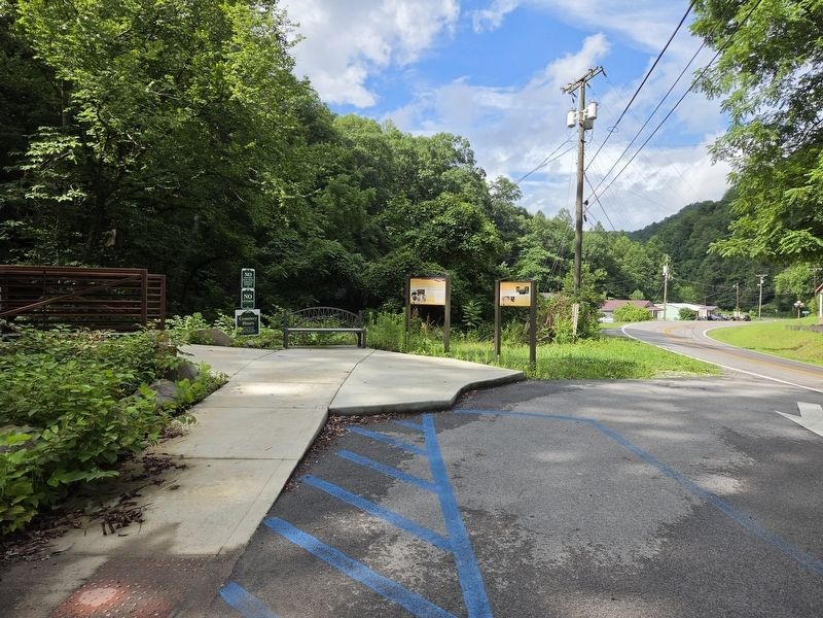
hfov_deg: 73.9
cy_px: 309
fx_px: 547
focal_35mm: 23
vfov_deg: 58.9
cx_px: 412
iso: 80
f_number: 1.8
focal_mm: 5.4
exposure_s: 1/3177
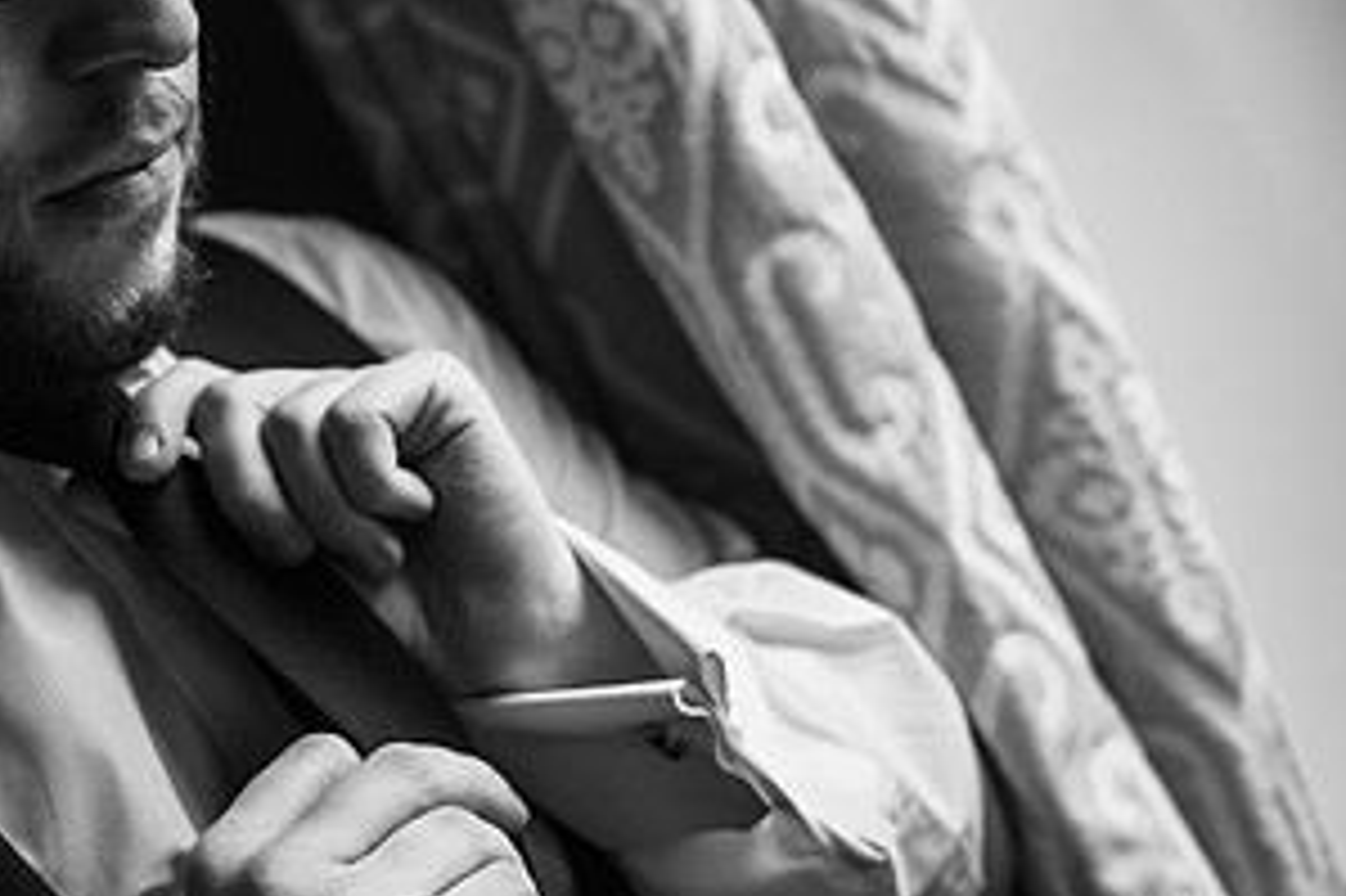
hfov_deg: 28.3
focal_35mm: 68
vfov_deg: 19.8
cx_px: 77
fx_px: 2541
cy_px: 176
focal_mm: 35
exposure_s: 1/160
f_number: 2.8
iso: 100
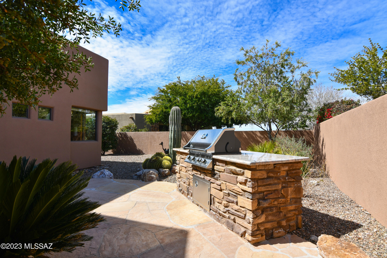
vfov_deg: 73.7
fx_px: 172
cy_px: 129
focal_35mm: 16
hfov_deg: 96.7
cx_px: 194
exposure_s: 1/320
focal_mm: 11
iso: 100
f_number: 9
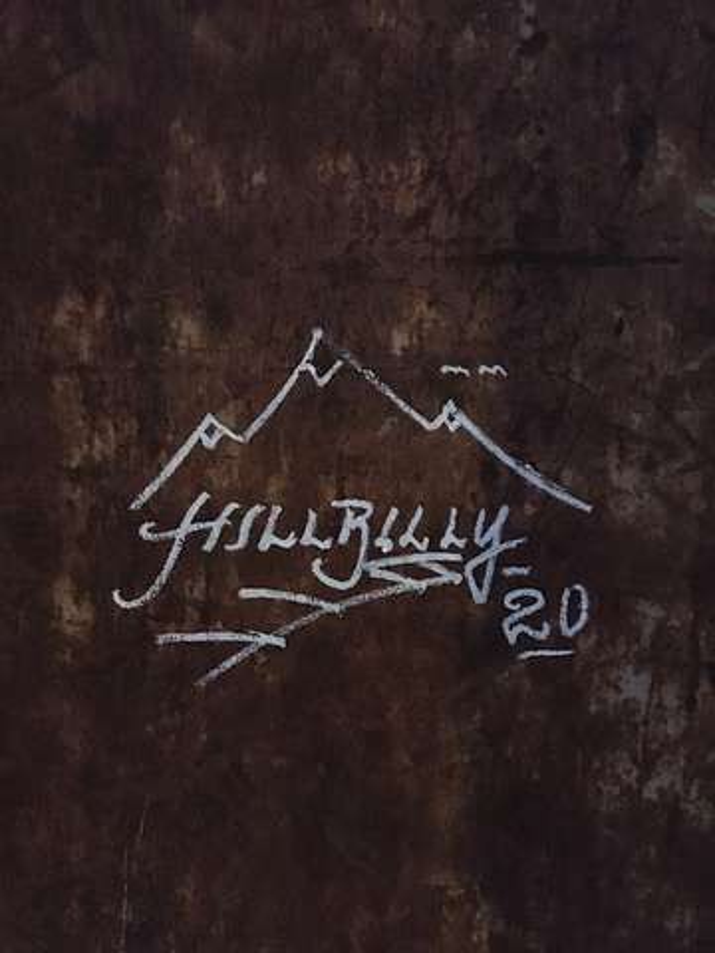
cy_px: 476
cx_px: 358
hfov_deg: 48.2
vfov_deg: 61.7
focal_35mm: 29
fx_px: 799
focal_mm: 4.15
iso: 2000
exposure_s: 1/17
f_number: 2.2
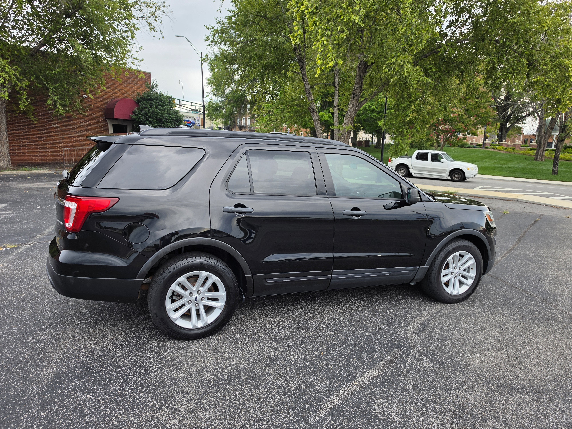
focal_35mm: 23
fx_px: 380
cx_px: 286
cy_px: 214
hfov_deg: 73.9
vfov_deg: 58.9
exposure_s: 1/359
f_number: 1.4
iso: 20
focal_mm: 6.5
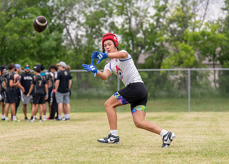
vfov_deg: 9.4
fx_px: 990
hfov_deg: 13.2
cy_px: 81
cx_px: 108
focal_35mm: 152
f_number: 2.8
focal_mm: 118
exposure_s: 1/2500
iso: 200
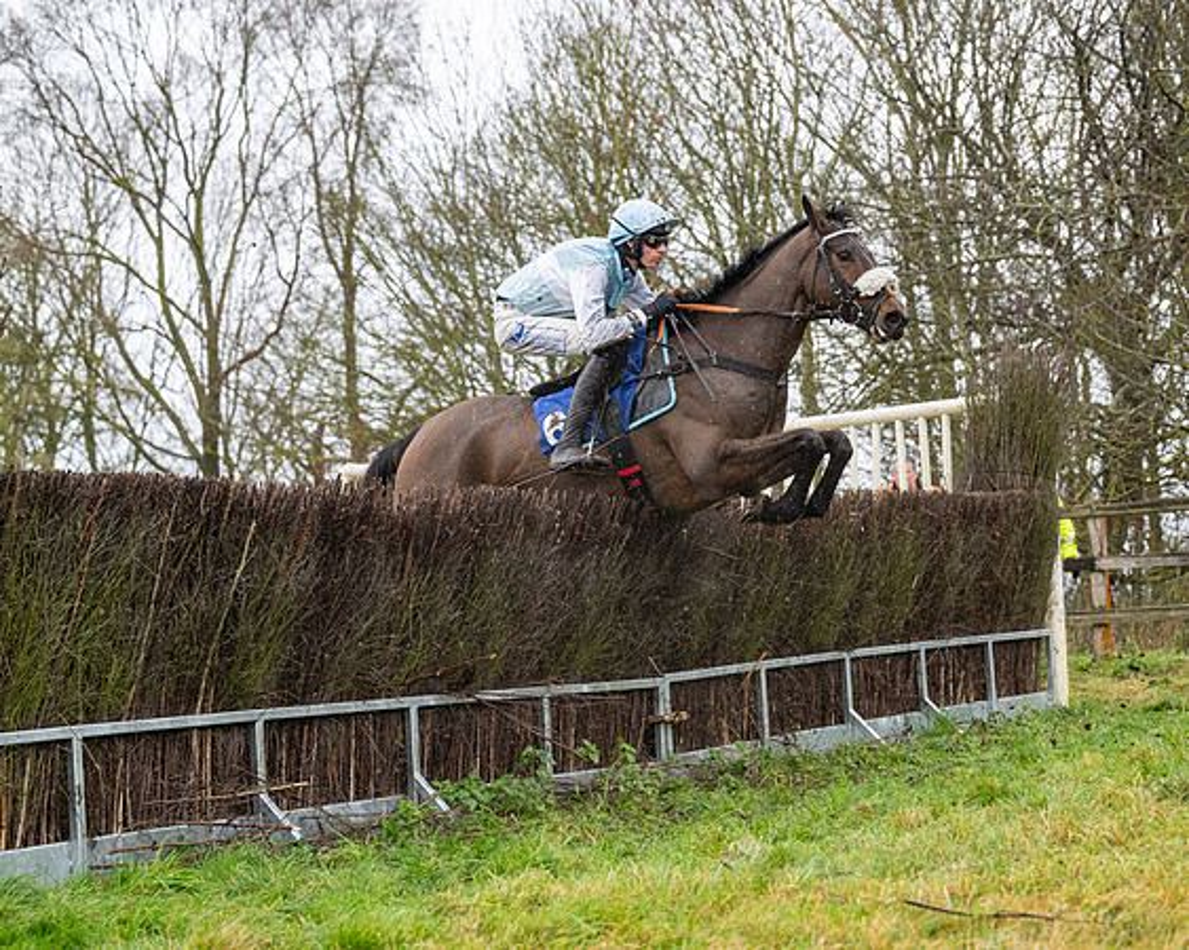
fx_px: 2773
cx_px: 615
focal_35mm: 79
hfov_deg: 24.2
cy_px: 475
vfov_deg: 19.4
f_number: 4
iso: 800
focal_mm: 70
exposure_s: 1/1250
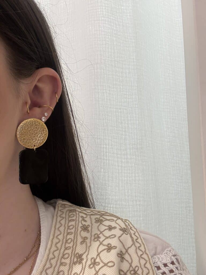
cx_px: 103
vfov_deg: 60.0
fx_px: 238
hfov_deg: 46.8
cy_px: 138
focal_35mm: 30
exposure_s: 1/50
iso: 80
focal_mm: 2.69
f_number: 1.9
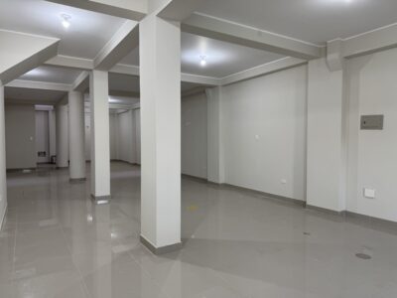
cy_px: 149
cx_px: 198
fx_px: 275
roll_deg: +0.0
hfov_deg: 71.6
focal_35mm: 24
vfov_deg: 56.8
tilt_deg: -2.7
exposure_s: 1/60
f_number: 1.78
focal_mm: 6.76
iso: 125
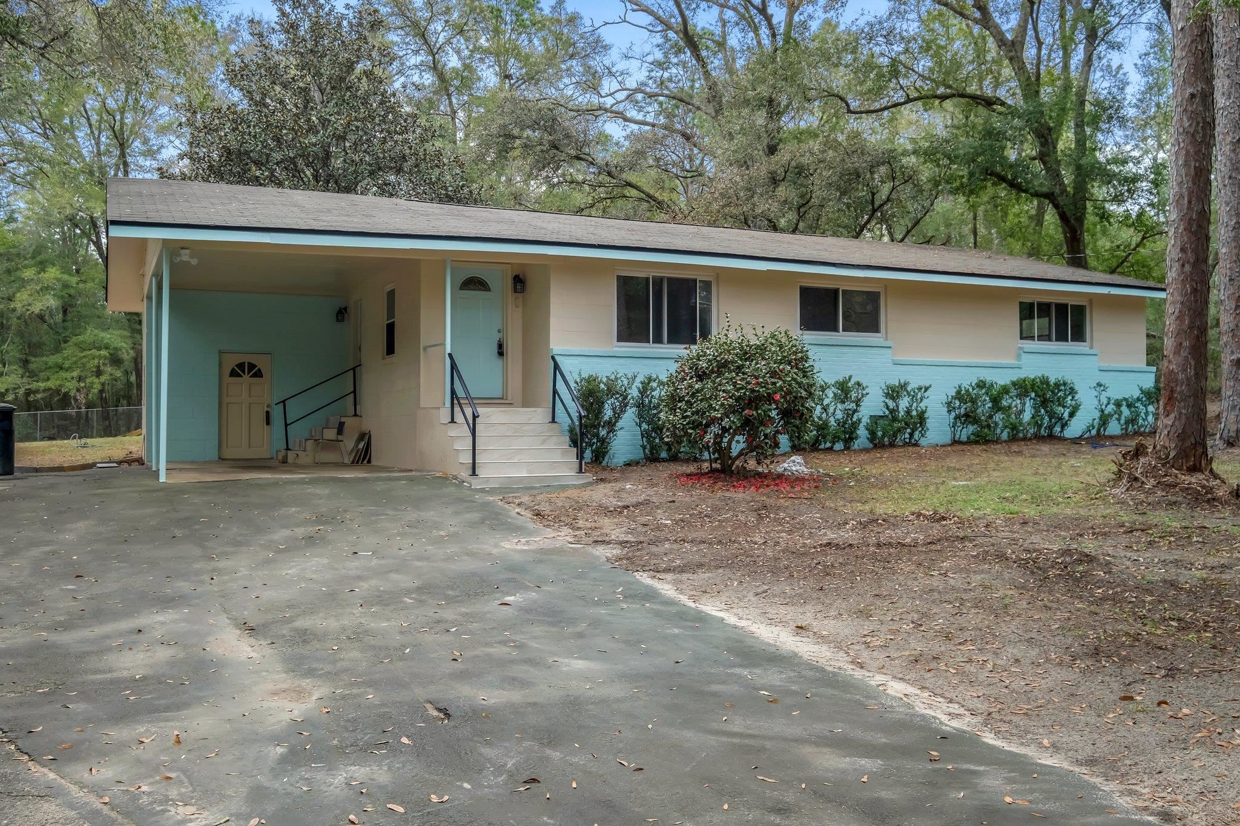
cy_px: 413
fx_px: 999
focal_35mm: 29
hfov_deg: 63.7
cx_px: 620
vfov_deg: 45.0
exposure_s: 1/200
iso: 320
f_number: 8
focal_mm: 19.1
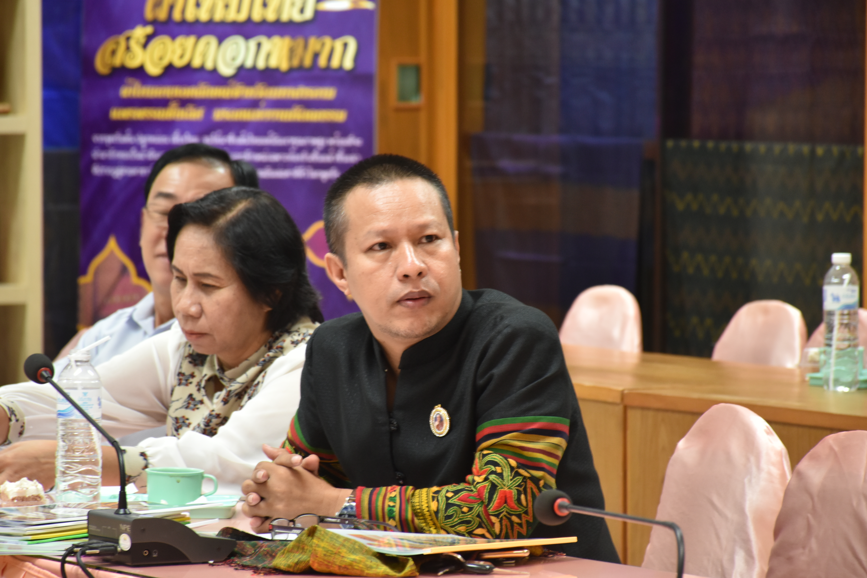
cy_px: 289
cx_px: 434
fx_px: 5057
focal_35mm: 210
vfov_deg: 6.5
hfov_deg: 9.8
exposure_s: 1/15
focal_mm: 140
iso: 800
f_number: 5.6
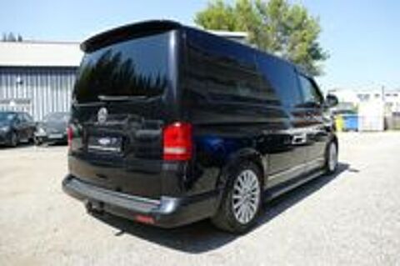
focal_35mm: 25
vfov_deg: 51.2
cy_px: 133
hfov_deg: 71.6
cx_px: 200
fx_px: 277
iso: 125
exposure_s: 1/1000
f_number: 2.8
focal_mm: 9.12
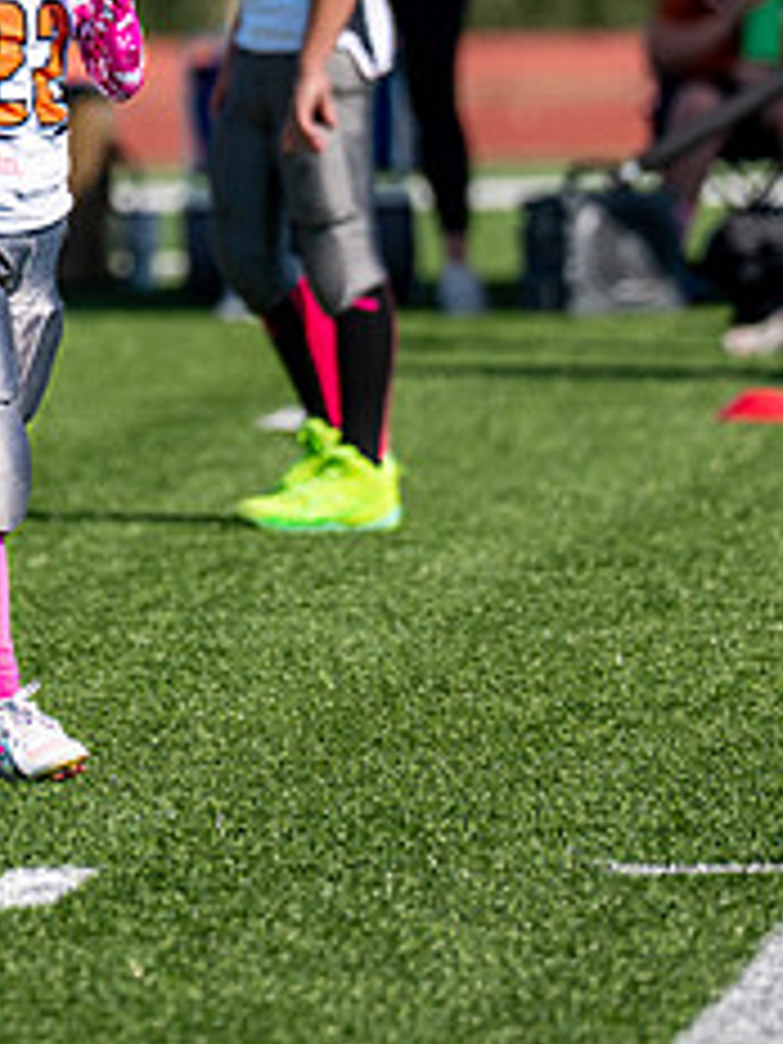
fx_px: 17372
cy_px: 40
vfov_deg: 3.4
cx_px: -24
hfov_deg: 2.6
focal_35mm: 576
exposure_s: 1/3200
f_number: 2.8
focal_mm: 200
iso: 100
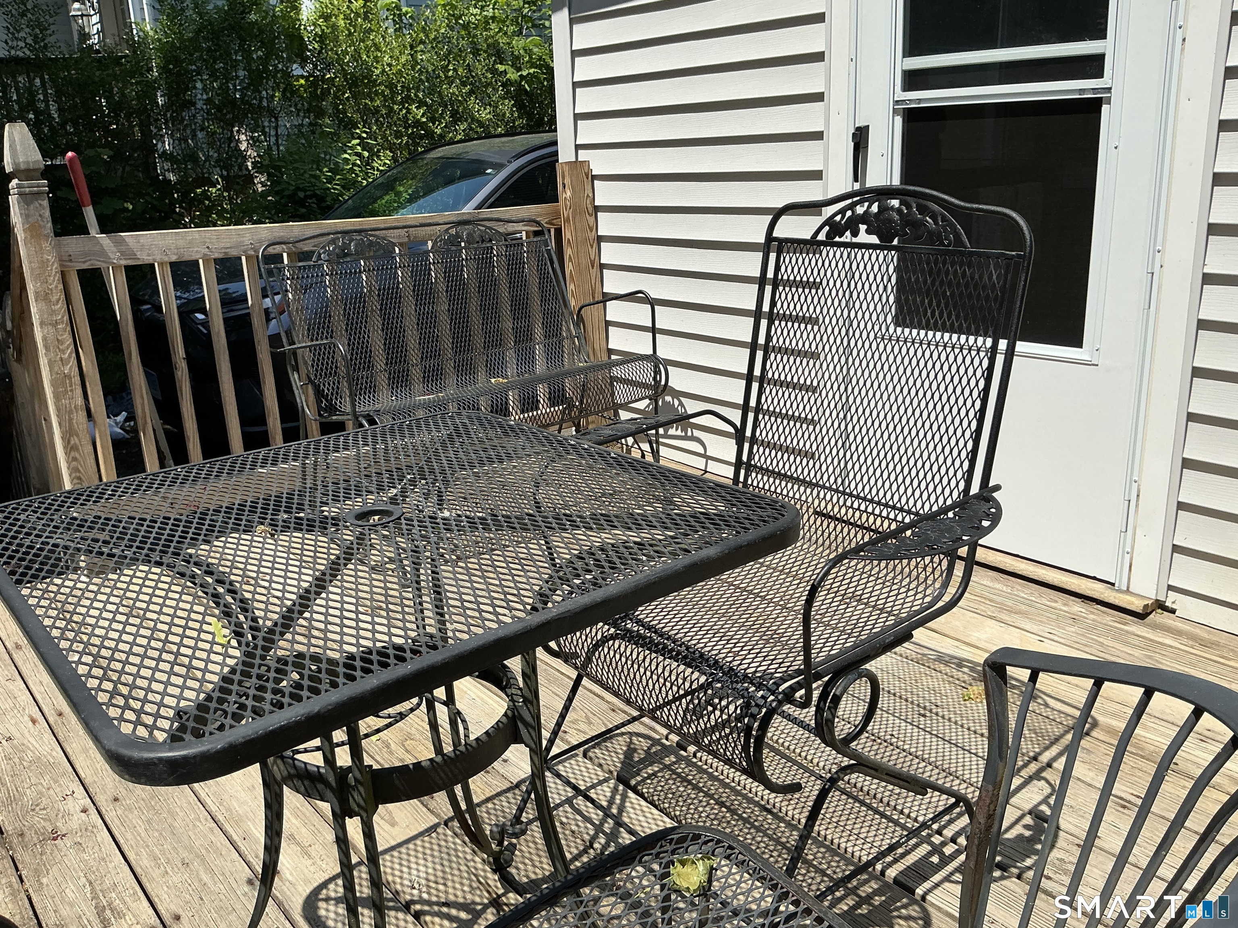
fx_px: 1001
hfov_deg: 63.4
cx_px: 619
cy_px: 464
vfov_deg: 49.7
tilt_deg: -16.0
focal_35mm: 28
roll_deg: +2.7
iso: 25
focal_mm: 3
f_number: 1.8
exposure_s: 1/2141
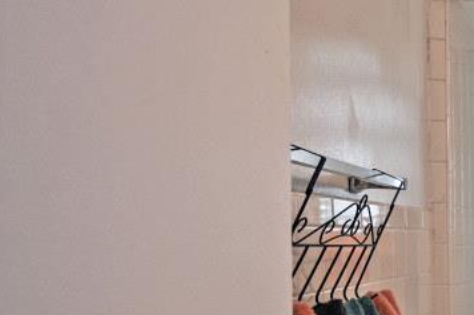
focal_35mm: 59
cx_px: 963
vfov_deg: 22.7
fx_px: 776
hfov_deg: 18.9
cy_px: 239
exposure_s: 1/100
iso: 200
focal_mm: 14
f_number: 5
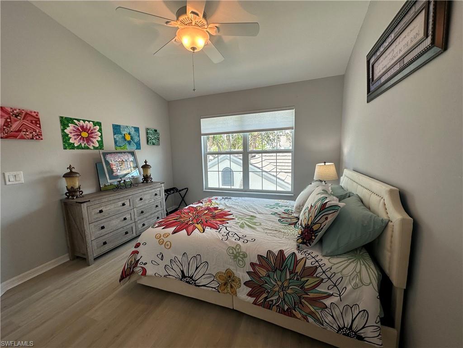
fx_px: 187
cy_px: 174
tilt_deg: -6.9
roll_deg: +1.5
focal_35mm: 14
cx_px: 232
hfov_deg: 102.1
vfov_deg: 85.7
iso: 50
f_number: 2.2
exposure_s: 1/120
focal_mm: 2.22
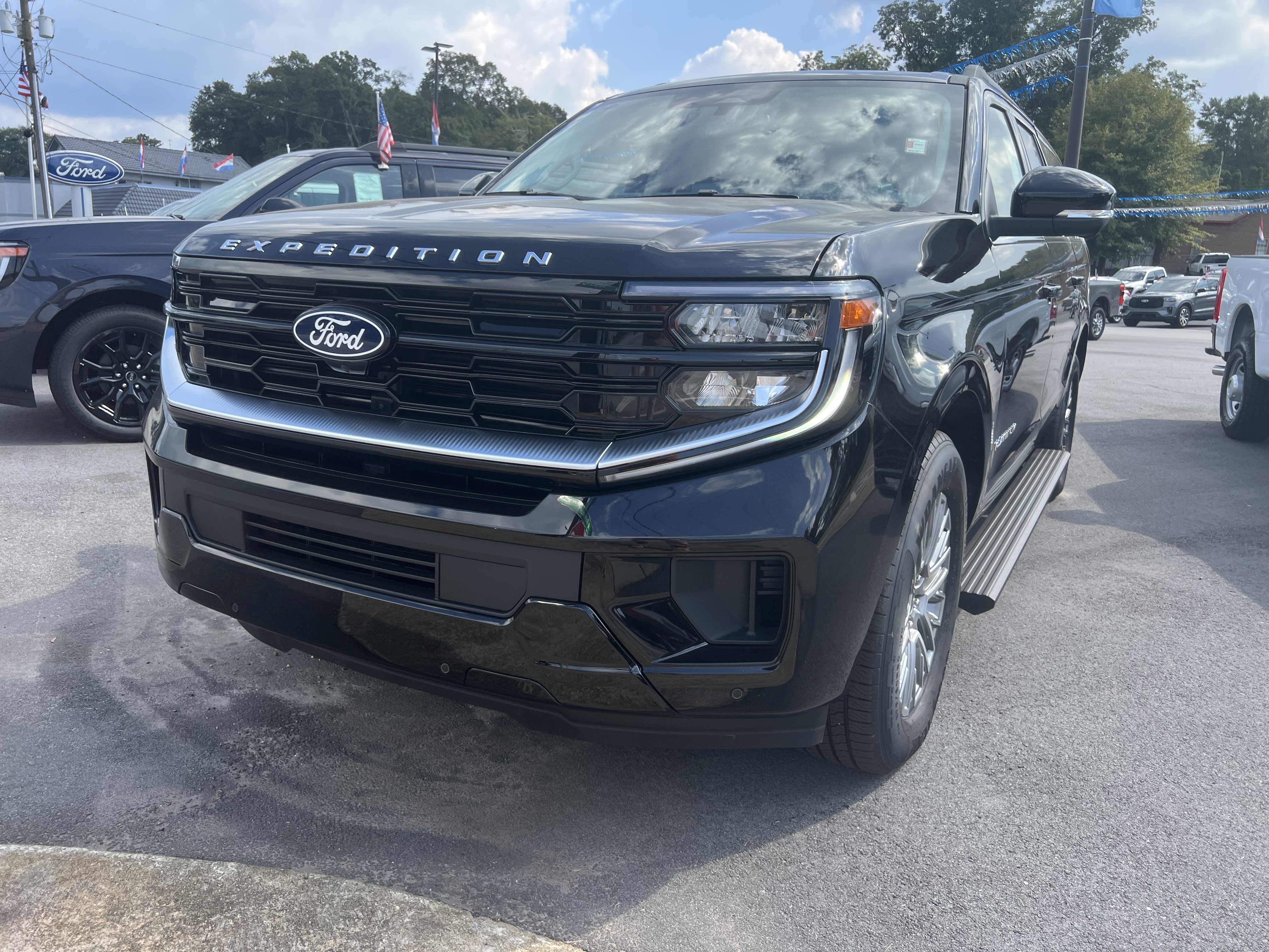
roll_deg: -3.6
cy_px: 476
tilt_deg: -11.1
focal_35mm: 26
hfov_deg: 67.3
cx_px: 634
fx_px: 953
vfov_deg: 53.1
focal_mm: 5.7
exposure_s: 1/1209
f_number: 1.5
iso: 50
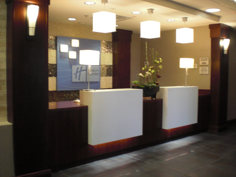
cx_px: 118
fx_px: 259
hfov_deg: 49.0
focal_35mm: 38
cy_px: 88
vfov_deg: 37.7
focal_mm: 6.3
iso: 200
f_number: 3.1
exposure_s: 1/25
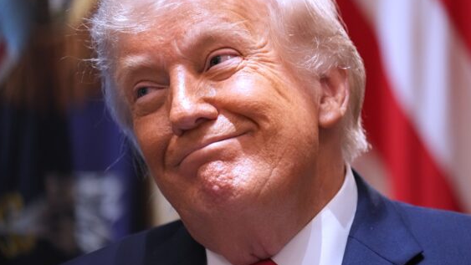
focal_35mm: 357
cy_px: 127
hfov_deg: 6.0
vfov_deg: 3.4
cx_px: 218
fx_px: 4460
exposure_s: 1/125
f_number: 2.8
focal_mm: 200
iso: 3200
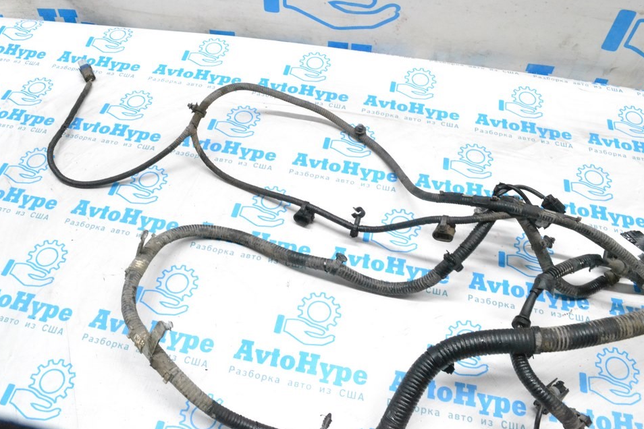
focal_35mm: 29
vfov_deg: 44.9
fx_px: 519
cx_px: 314
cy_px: 226
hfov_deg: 63.6
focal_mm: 18
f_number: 9
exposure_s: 1/160
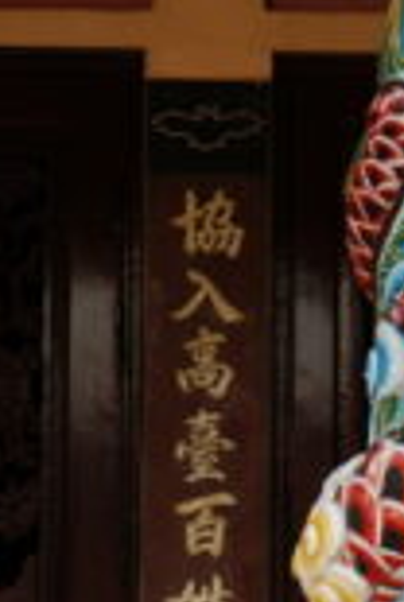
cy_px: 346
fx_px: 2842
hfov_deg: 8.0
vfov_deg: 12.1
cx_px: 491
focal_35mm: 170
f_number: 4.5
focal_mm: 35
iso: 100
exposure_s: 1/80
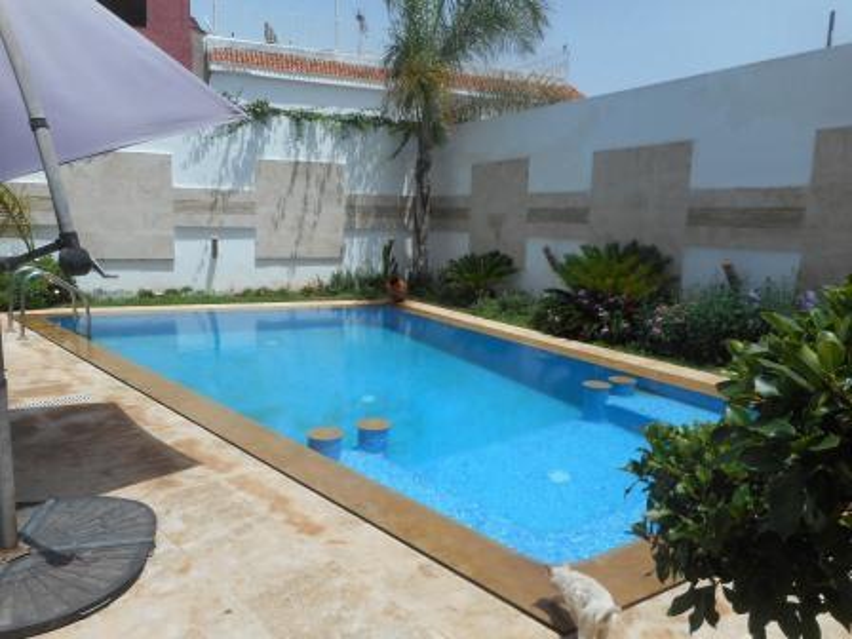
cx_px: 426
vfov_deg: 54.9
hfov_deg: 69.4
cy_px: 320
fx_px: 615
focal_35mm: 25
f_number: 3.7
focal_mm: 4.5
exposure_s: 1/1000
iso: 80
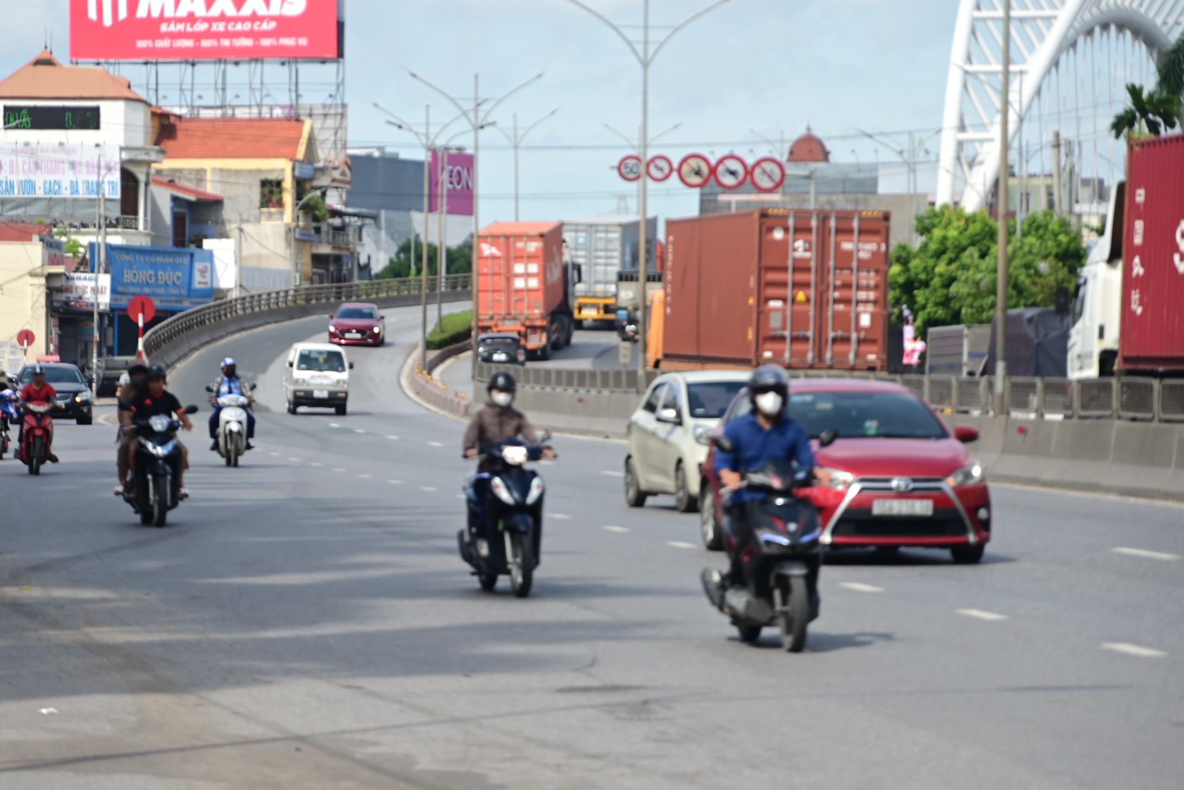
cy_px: 395
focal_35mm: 157
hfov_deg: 13.1
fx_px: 5163
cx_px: 592
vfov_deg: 8.7
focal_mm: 105
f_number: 5.6
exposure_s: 1/200
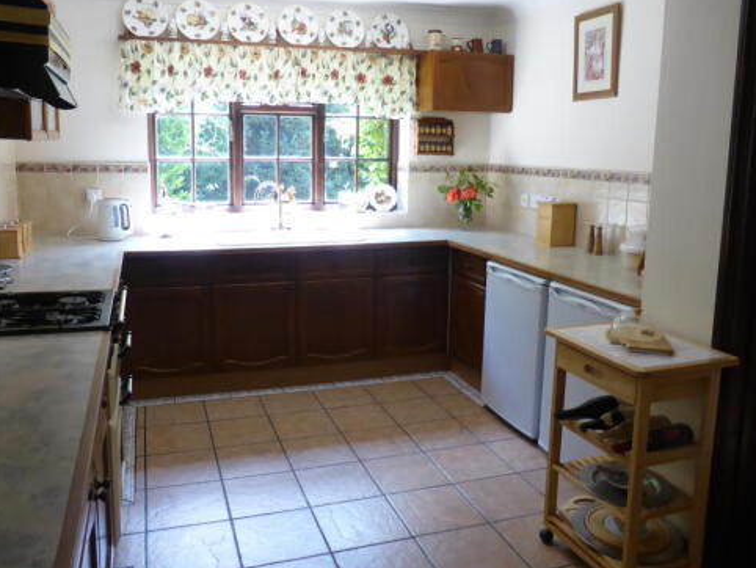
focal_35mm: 29
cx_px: 351
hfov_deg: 61.6
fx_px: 634
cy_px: 247
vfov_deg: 48.1
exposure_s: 1/60
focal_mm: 4.3
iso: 250
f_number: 3.3
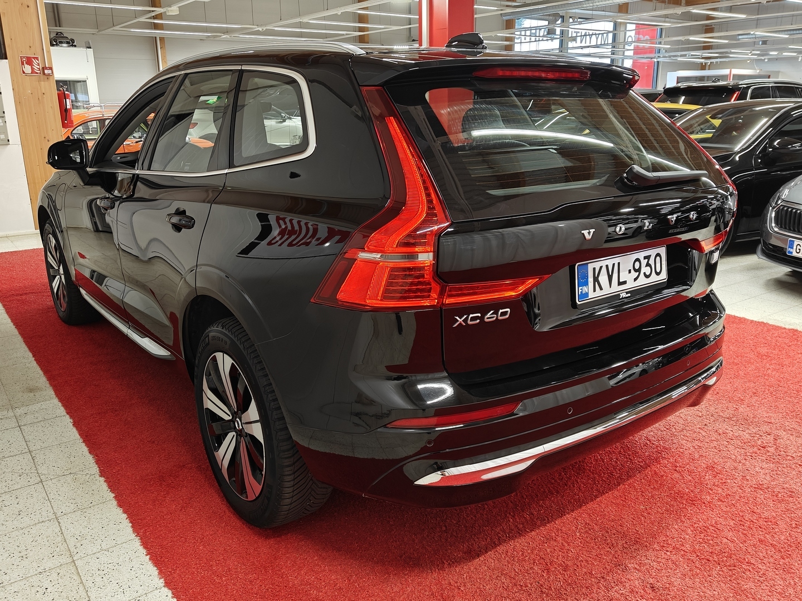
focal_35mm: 29
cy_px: 300
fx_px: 672
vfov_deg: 48.2
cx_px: 401
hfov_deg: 61.7
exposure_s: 1/50
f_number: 1.8
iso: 80
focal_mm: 5.59
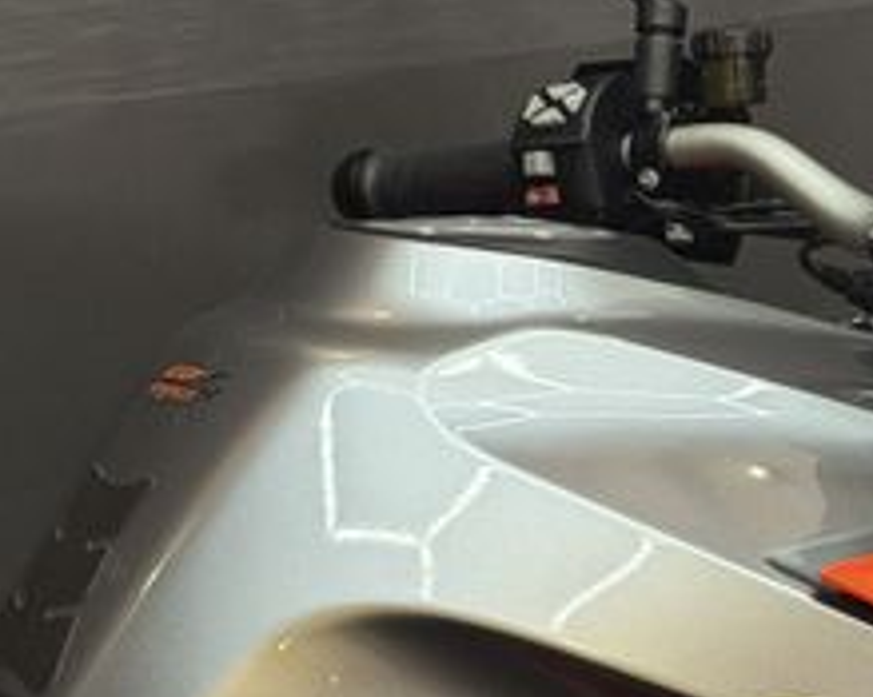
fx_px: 3538
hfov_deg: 14.0
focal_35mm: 137
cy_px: 554
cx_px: 630
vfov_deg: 11.2
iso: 64
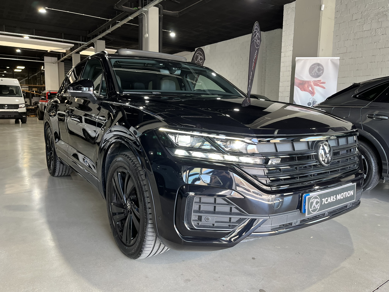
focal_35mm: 26
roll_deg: -0.2
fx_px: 292
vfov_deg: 53.1
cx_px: 194
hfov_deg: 67.3
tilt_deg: -7.4
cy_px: 146
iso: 125
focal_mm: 5.1
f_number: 1.6
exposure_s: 1/100
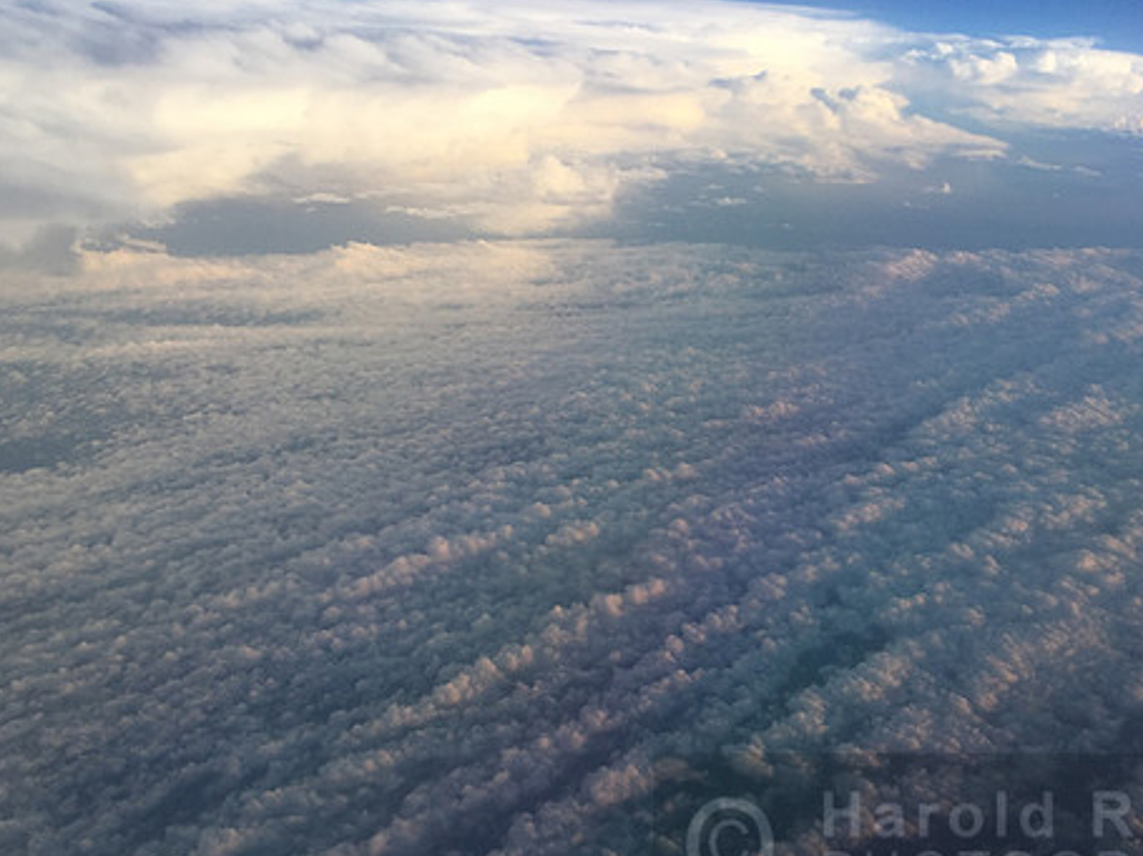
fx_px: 1221
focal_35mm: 37
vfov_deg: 38.6
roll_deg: -4.0
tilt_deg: -18.7
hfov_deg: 50.0
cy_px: 468
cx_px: 653
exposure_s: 1/1199
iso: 32
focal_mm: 4.15
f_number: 2.2
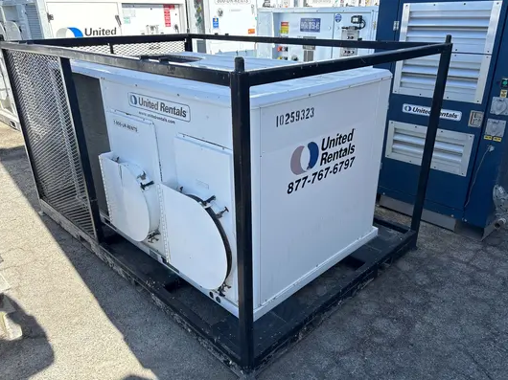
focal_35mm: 27
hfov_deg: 65.3
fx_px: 396
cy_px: 196
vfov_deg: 51.3
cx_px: 254
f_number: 1.6
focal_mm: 5.96
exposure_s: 1/1451
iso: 50
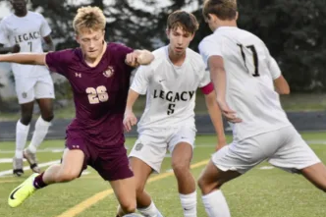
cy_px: 116
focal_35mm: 356
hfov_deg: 5.8
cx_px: 143
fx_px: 3219
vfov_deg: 3.9
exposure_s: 1/500
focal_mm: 175
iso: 2200
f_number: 5
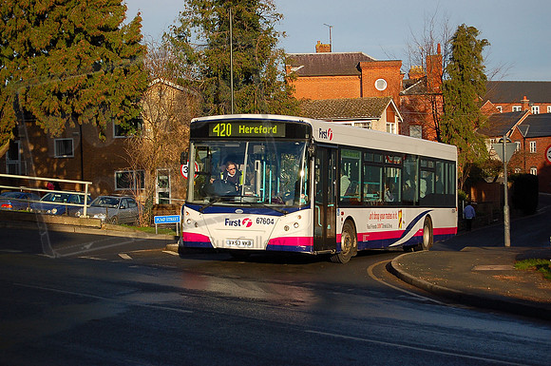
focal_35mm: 82
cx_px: 276
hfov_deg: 24.6
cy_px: 183
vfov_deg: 16.5
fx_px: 1261
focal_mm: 55
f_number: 5.6
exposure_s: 1/1000
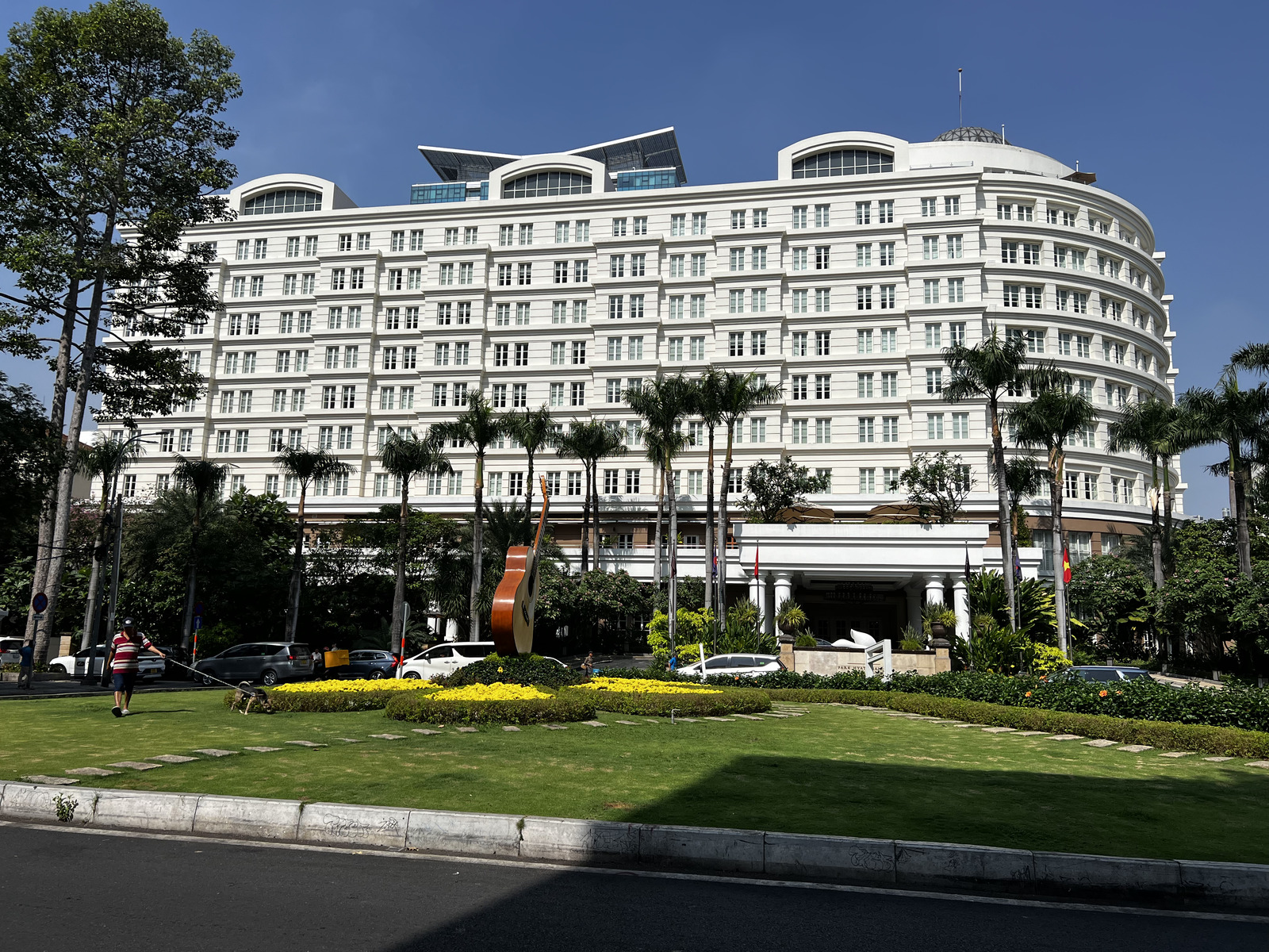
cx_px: 634
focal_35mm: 26
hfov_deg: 67.3
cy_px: 476
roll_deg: -1.1
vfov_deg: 53.1
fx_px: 953
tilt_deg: +11.8
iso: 50
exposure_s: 1/8000
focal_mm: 5.7
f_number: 1.5
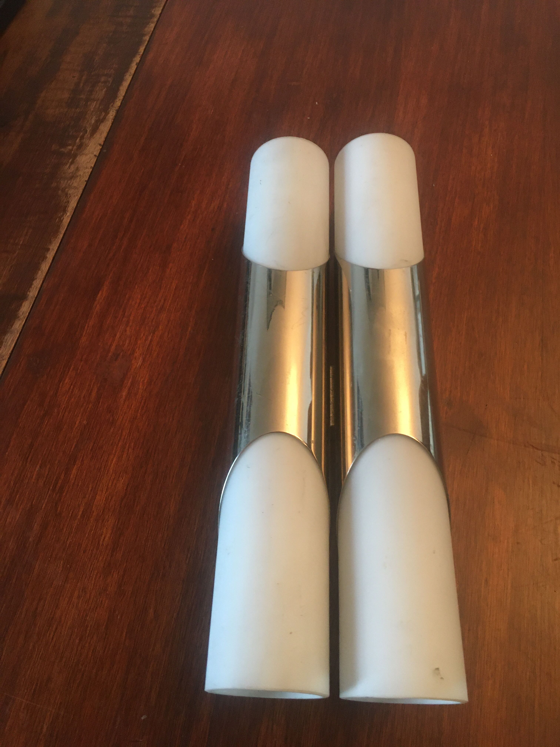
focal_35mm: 29
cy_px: 374
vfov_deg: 61.7
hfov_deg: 48.2
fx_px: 626
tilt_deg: -61.7
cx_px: 280
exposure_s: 1/33
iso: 160
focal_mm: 4.15
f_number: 2.2
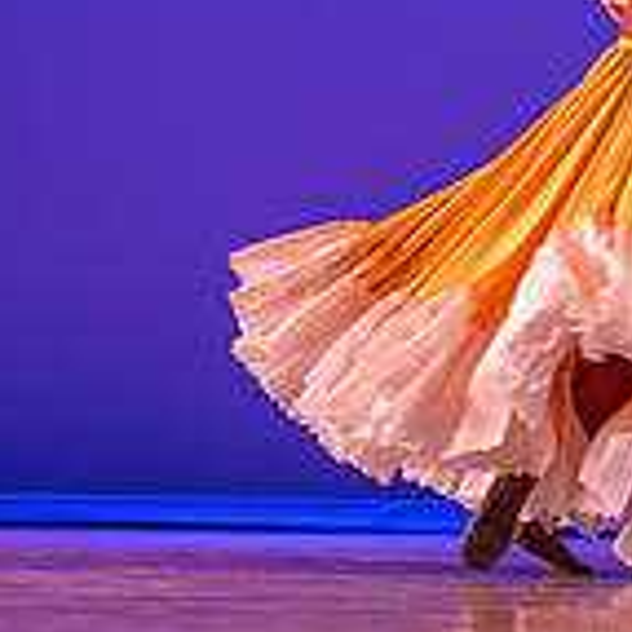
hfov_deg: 8.8
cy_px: 24
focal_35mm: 189
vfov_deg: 9.2
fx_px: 3904
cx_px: 1158
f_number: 1.8
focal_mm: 55
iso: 1000
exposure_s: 1/200
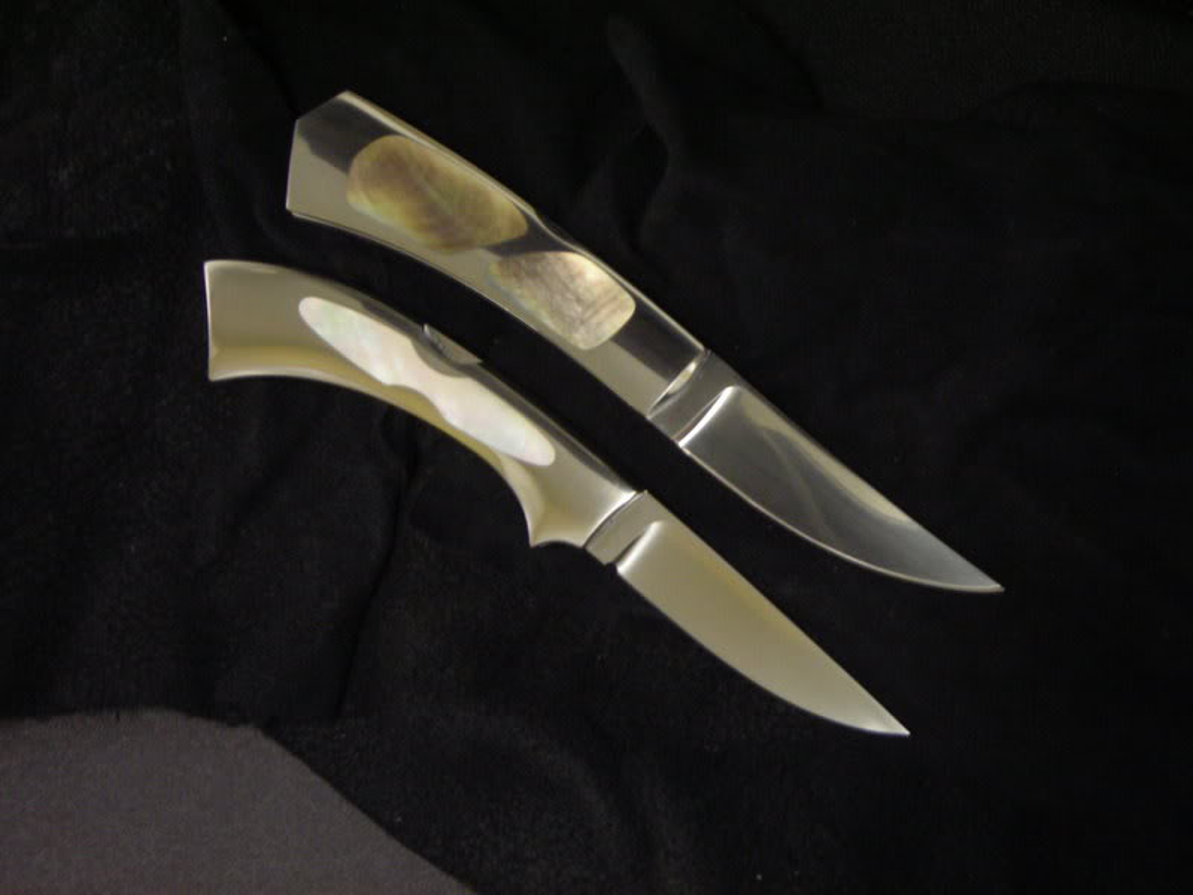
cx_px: 596
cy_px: 448
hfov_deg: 17.0
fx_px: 3998
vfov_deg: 12.8
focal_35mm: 116
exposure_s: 1/2.8
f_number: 5.3
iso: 200
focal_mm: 19.2
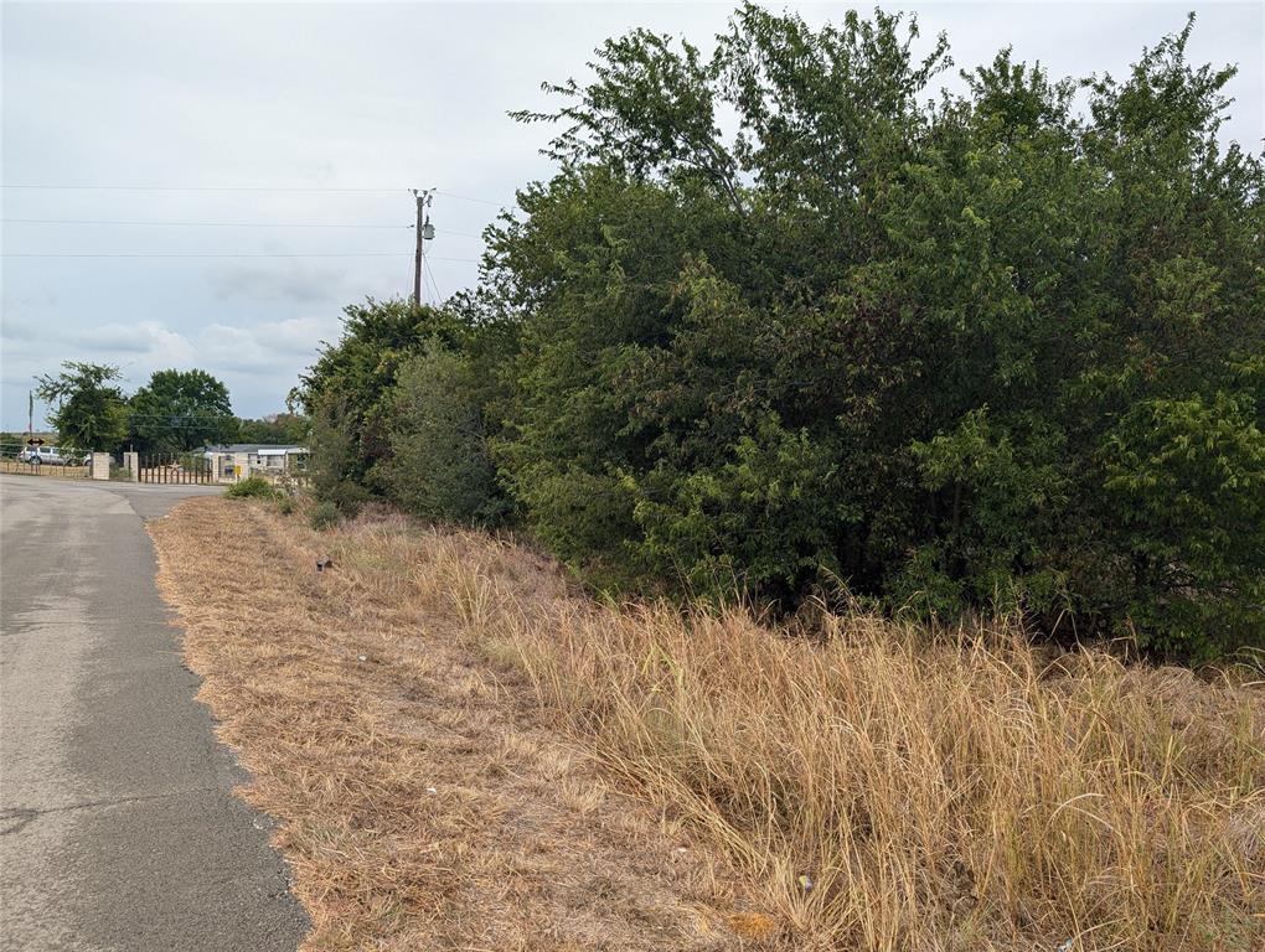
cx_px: 632
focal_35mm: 24
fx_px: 878
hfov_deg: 71.5
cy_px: 476
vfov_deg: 56.9
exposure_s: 1/798
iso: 21
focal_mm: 6.9
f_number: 1.68
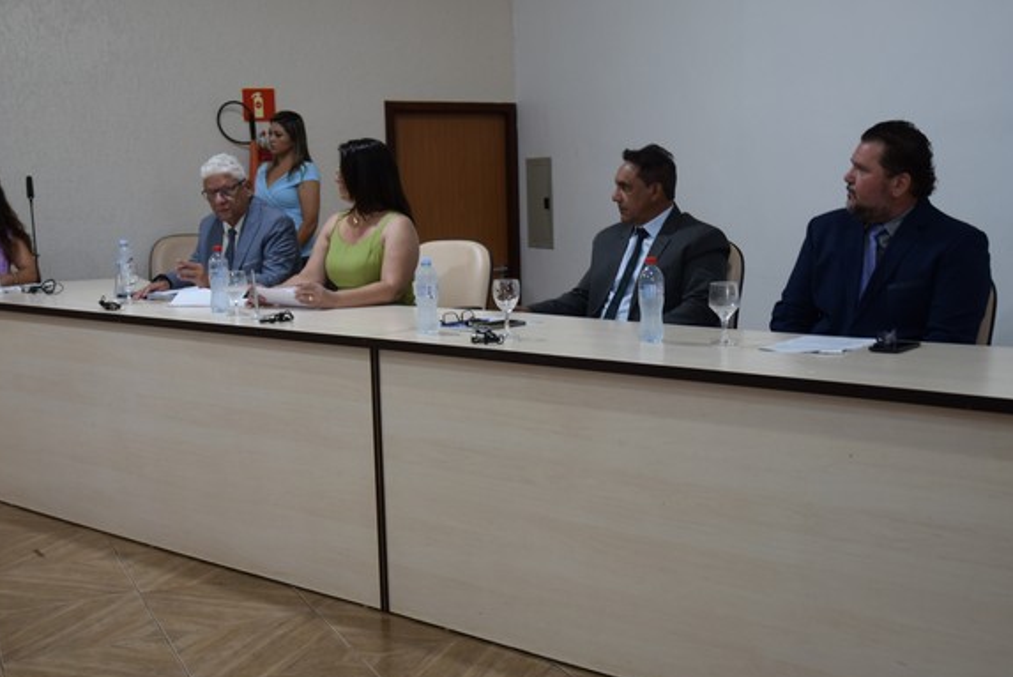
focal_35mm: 47
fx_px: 1323
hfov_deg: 41.9
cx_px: 532
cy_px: 354
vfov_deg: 28.7
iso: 400
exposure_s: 1/60
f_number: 4
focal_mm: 24
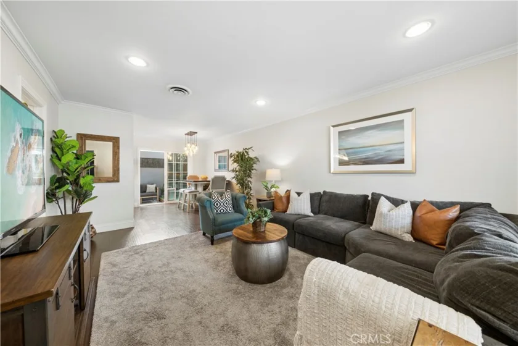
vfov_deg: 90.0
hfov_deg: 112.6
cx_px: 259
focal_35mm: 12
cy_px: 173
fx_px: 173
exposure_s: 1/8
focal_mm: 12
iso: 400
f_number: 8
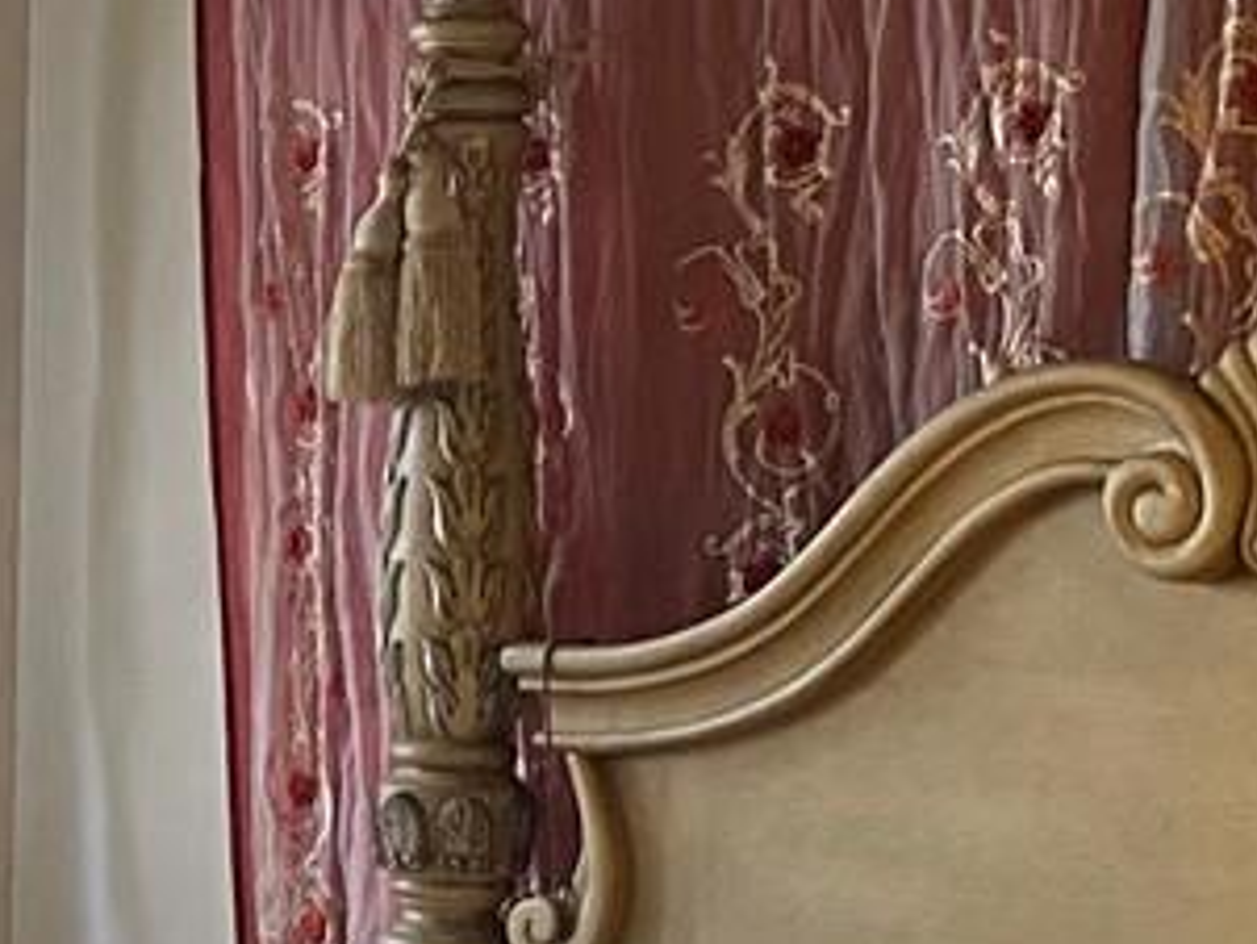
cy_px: 564
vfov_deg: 10.8
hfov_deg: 13.6
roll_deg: -0.9
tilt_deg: -1.4
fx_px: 5013
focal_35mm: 138
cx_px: -514
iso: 160
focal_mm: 4.25
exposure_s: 1/60
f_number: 1.8
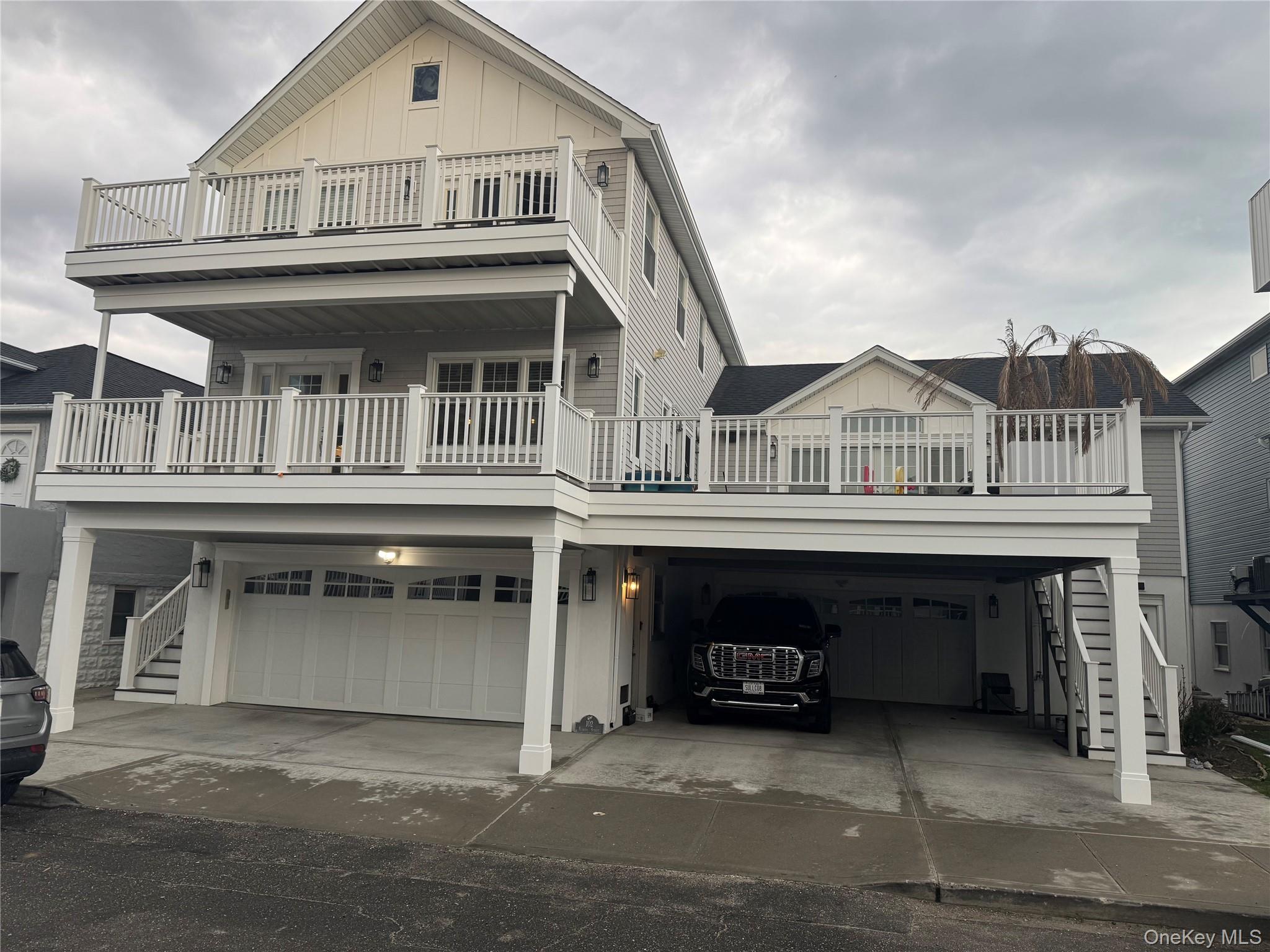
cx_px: 635
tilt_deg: +7.9
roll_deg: -2.3
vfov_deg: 56.8
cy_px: 476
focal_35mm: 24
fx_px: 881
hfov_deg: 71.6
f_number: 1.78
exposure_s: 1/390
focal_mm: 6.76
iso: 80
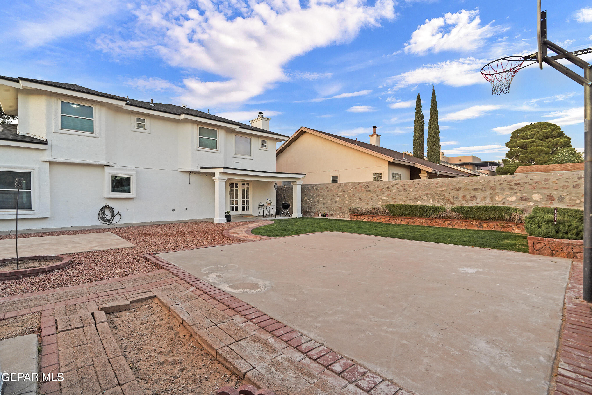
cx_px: 296
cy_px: 198
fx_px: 263
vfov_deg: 73.7
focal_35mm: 16
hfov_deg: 96.7
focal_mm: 16
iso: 250
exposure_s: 1/10
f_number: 8
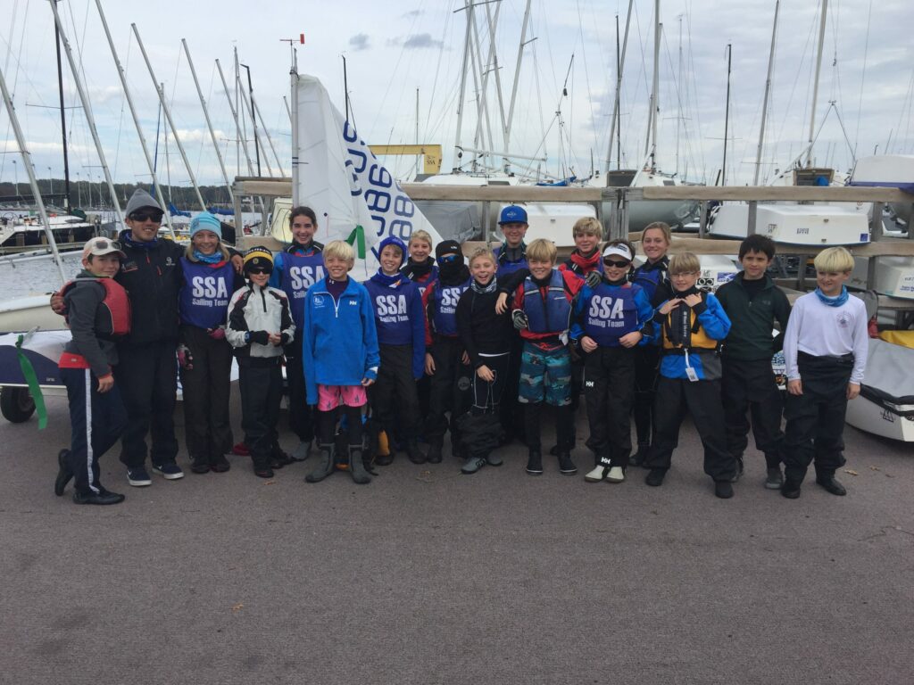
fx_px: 766
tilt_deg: -9.9
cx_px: 457
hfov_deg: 61.7
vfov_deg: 48.2
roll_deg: -2.0
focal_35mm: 29
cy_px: 342
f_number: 2.2
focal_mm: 4.15
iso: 32
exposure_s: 1/1522
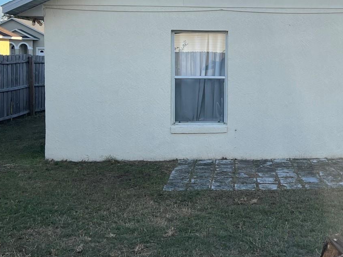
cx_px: 259
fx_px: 486
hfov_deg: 37.9
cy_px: 91
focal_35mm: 49
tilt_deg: -4.5
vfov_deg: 29.5
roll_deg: -1.4
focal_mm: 5.7
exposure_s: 1/1449
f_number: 1.5
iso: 50
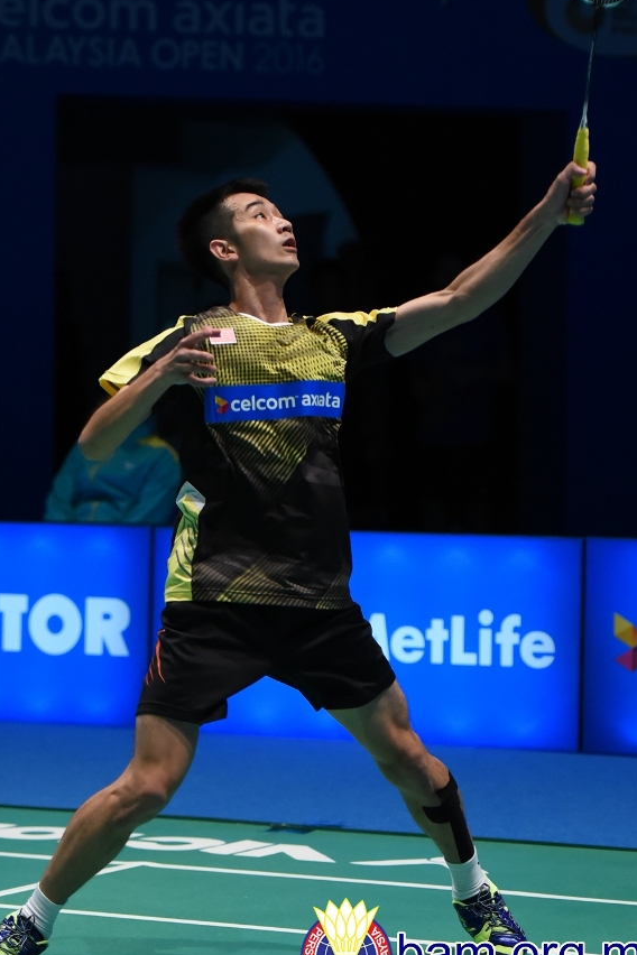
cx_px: 290
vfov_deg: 18.8
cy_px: 436
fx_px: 2893
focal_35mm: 109
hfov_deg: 12.6
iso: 4000
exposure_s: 1/800
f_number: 2.8
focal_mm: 86
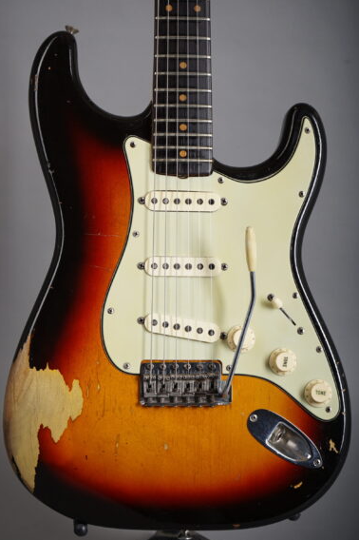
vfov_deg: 28.5
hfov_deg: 19.2
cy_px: 273
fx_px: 1063
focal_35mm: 71
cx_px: 179
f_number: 8
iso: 160
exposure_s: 1/160
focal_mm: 70
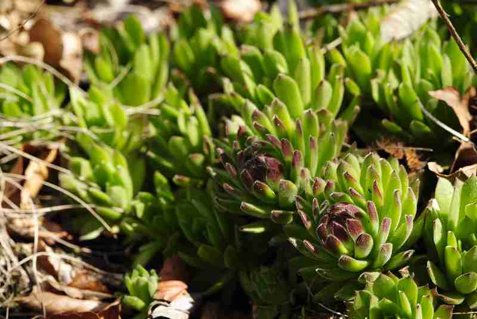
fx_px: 1692
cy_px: 160
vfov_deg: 10.8
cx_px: 238
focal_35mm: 128
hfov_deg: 16.0
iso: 100
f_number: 7.1
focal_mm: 85
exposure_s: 1/125
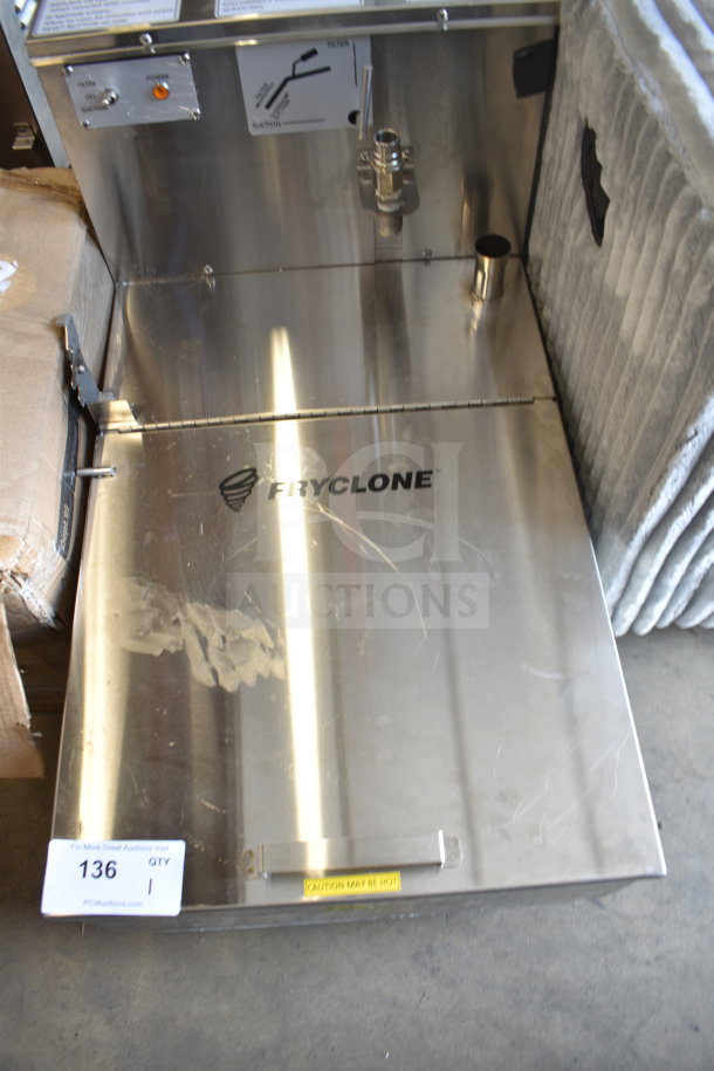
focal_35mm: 27
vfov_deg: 67.4
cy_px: 536
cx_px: 357
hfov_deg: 47.9
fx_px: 803
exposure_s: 1/30
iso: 250
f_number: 3.5
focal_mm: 18
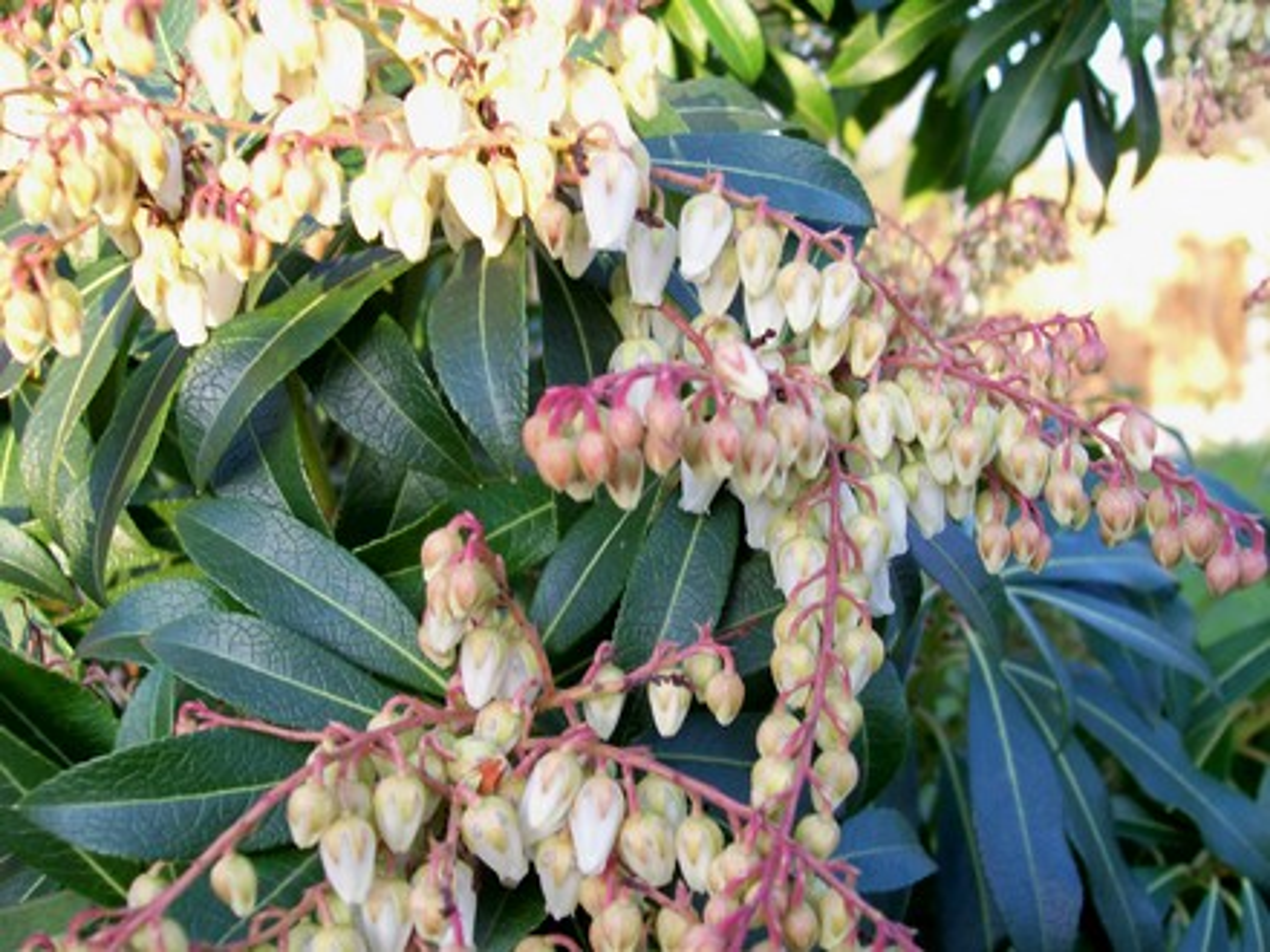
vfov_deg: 39.7
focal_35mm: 36
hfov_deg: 51.4
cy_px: 476
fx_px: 1321
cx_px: 635
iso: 80
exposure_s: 1/89.6
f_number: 2.7
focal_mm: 6
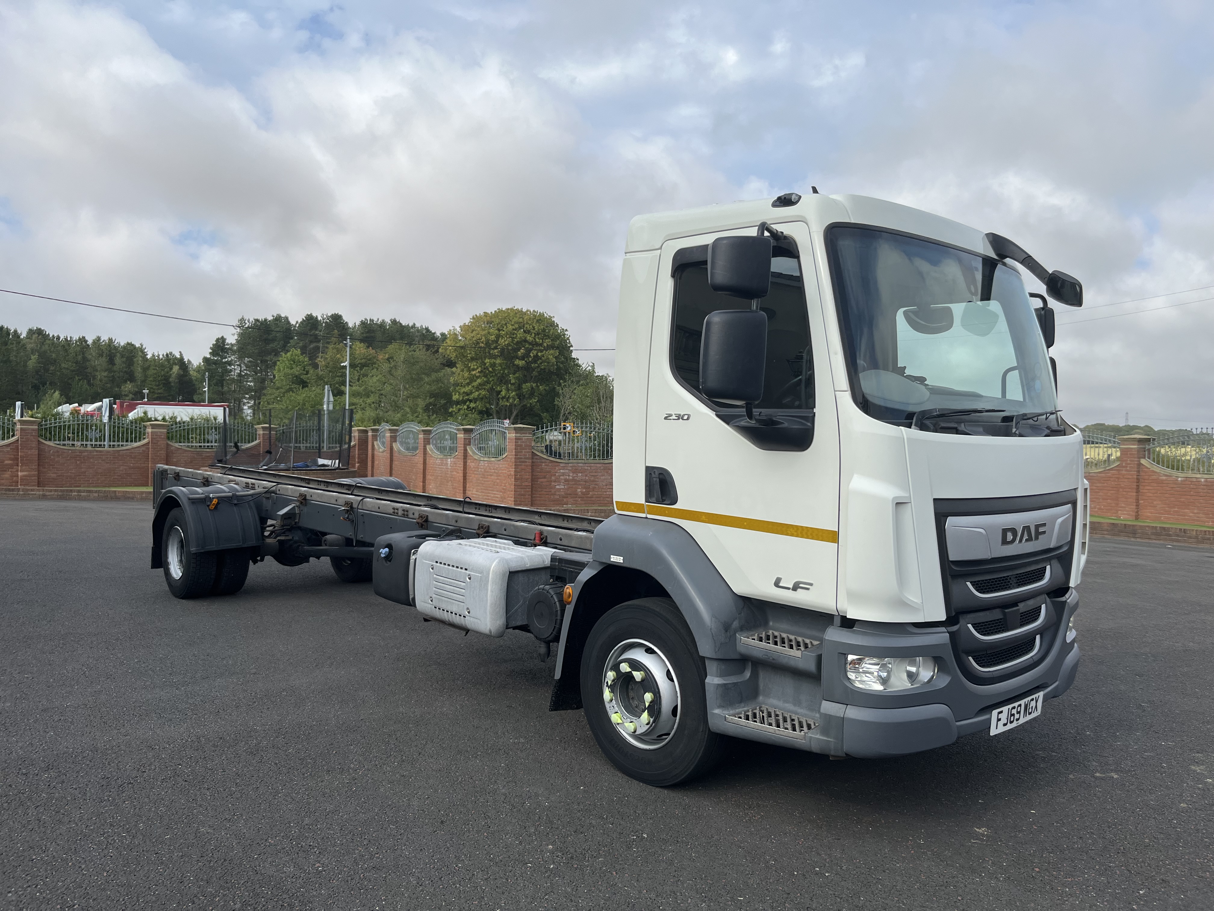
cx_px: 607
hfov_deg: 67.3
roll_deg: -1.8
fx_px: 912
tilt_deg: -0.7
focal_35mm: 26
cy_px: 456
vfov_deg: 53.1
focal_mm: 5.1
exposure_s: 1/3311
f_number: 1.6
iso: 50
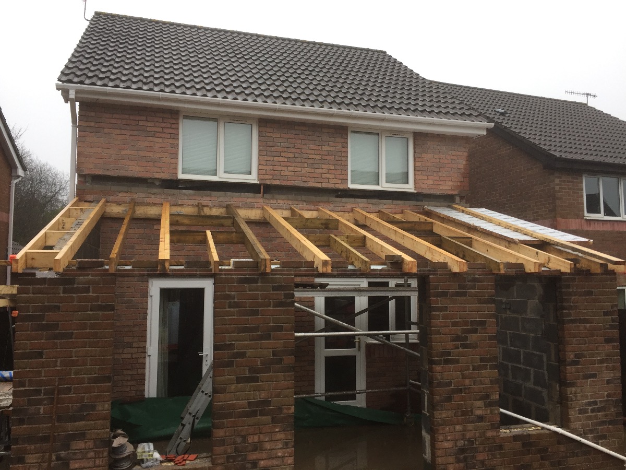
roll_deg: -0.3
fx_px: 524
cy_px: 235
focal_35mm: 29
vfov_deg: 48.2
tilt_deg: +6.0
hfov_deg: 61.7
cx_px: 313
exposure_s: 1/100
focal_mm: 4.15
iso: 50
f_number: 2.2
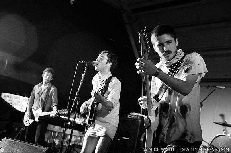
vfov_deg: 25.7
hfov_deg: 37.9
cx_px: 116
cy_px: 76
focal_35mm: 52
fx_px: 336
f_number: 3.2
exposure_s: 1/160
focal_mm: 35
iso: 1000
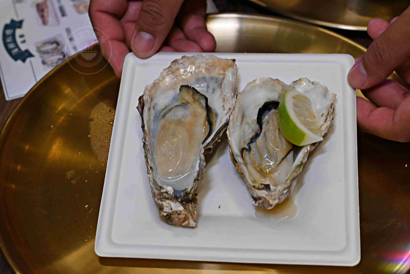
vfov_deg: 18.2
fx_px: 854
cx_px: 205
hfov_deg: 27.0
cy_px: 137
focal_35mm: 75
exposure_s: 1/100
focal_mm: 50
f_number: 4.5
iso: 1250
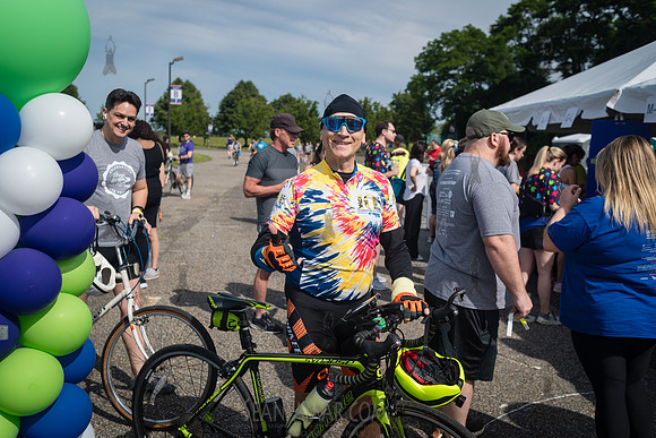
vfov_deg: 37.9
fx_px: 638
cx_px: 328
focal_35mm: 35
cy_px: 219
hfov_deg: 54.4
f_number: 4
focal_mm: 35
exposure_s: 1/3200
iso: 200
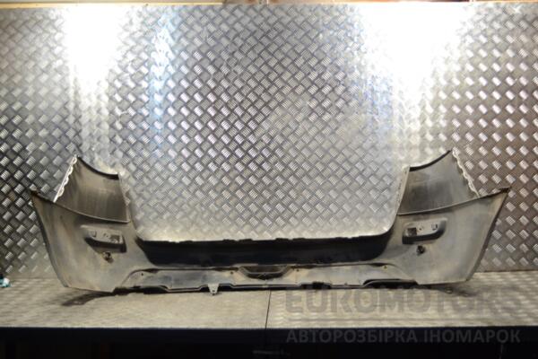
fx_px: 717
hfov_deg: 41.1
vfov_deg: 28.1
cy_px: 180
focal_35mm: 48
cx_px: 269
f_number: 4.8
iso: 200
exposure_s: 1/30
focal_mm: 32
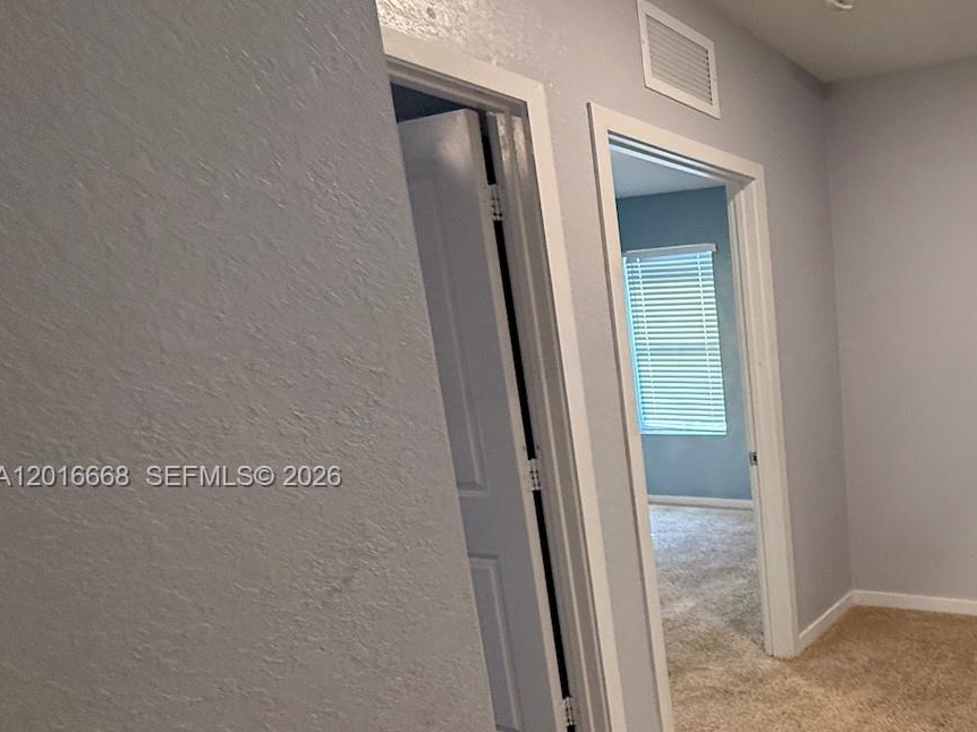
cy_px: 478
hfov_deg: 57.0
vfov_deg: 52.2
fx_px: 734
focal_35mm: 26
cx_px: 895
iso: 640
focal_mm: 2.22
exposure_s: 1/120
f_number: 2.2
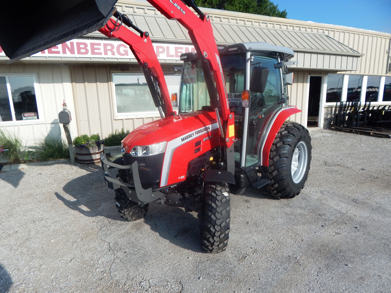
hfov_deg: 76.4
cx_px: 196
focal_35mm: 22
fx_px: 248
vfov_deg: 61.1
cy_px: 146
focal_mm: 4
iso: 125
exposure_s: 1/500
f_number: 6
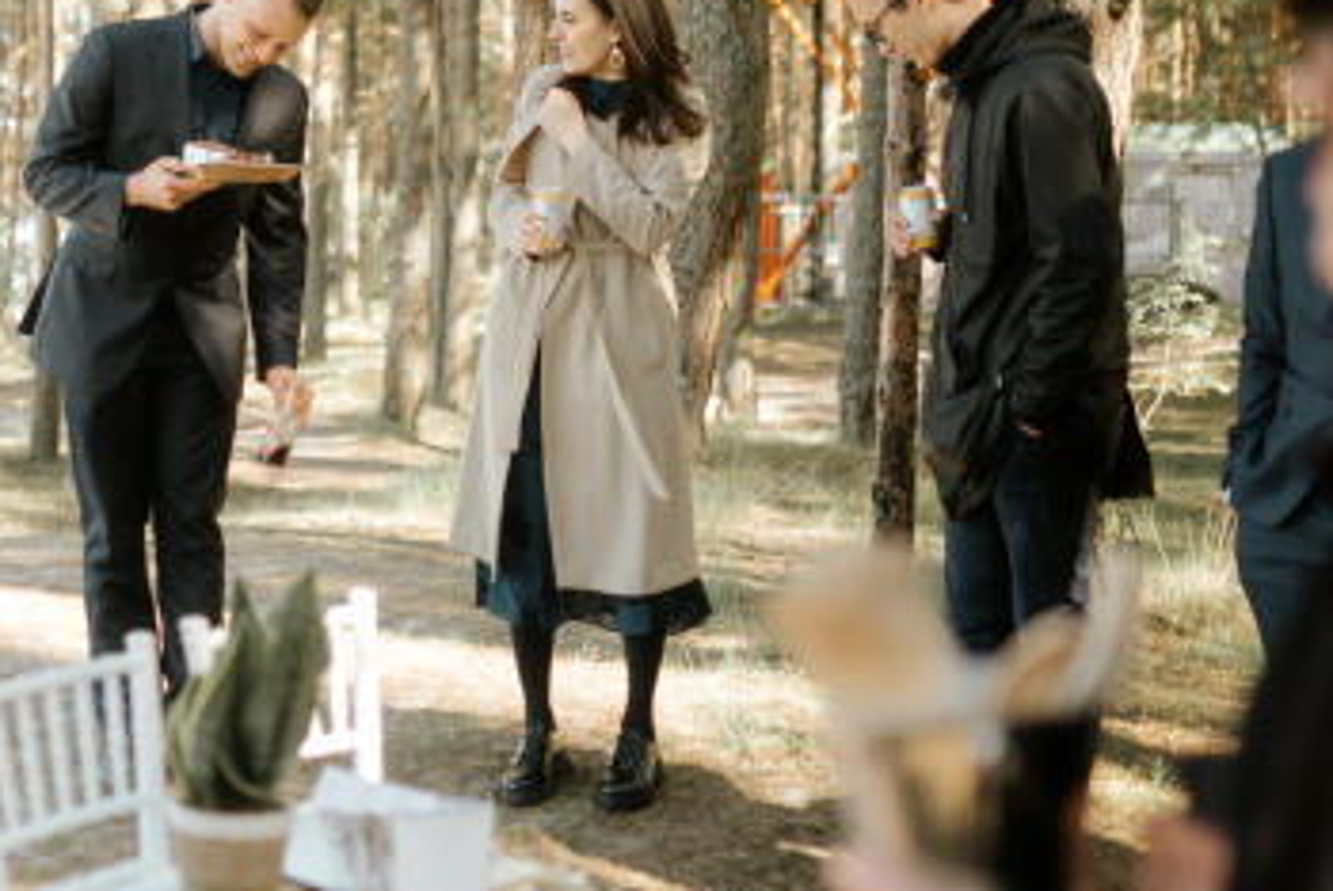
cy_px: 276
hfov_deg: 36.2
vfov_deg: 24.5
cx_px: 735
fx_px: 2038
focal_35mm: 55
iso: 100
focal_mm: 35
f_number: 1.4
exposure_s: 1/4000
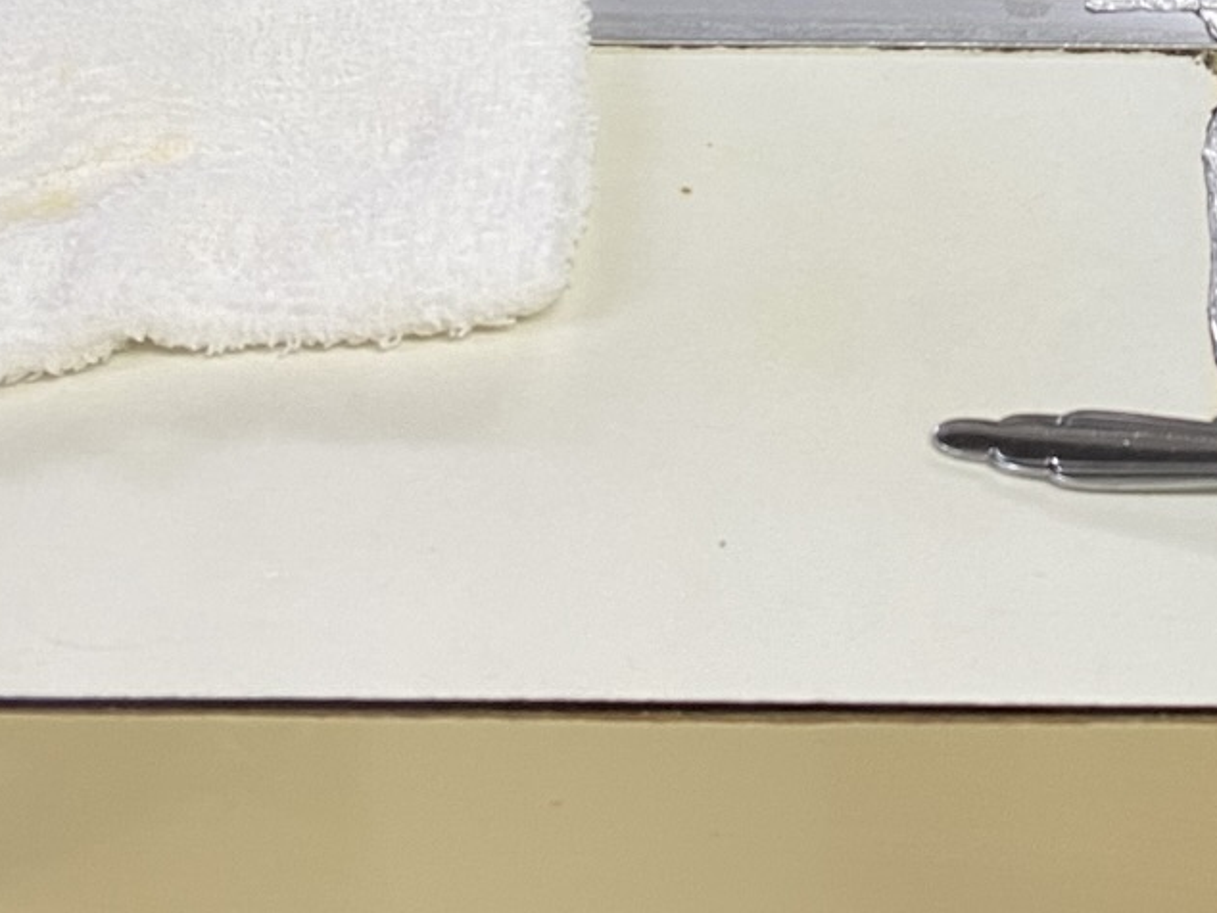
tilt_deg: -28.4
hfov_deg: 22.6
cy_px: -380
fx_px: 2884
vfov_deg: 16.7
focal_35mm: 82
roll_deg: -3.2
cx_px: 1292
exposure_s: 1/50
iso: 80
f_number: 1.8
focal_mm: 4.25
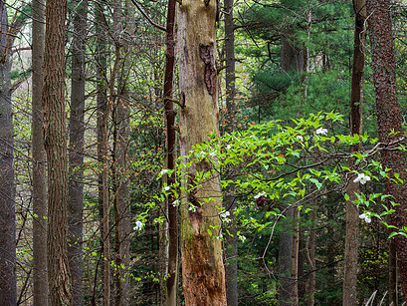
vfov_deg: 12.8
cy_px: 134
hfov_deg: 16.9
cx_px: 151
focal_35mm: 116
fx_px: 1364
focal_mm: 85
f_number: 11
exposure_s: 1/2
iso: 100
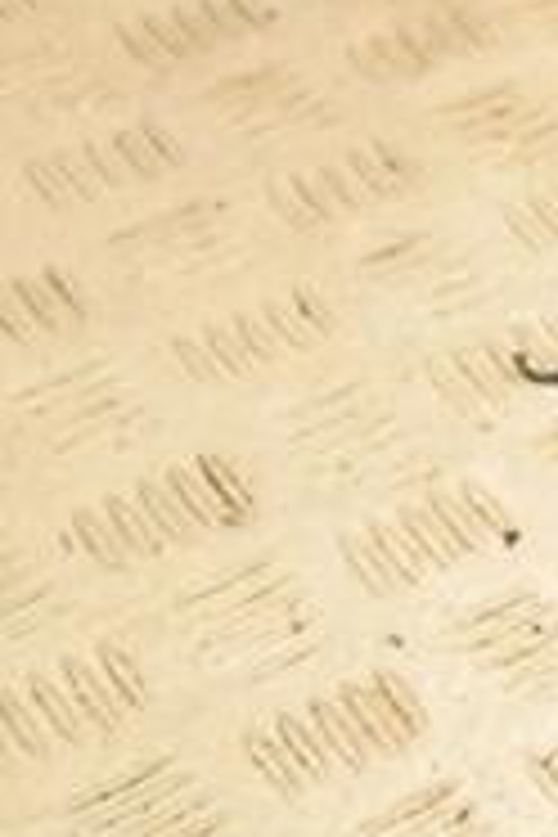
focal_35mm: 170
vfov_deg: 12.0
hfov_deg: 7.6
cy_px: 58
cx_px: 1278
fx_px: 3943
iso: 800
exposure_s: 1/200
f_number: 5.6
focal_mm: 35
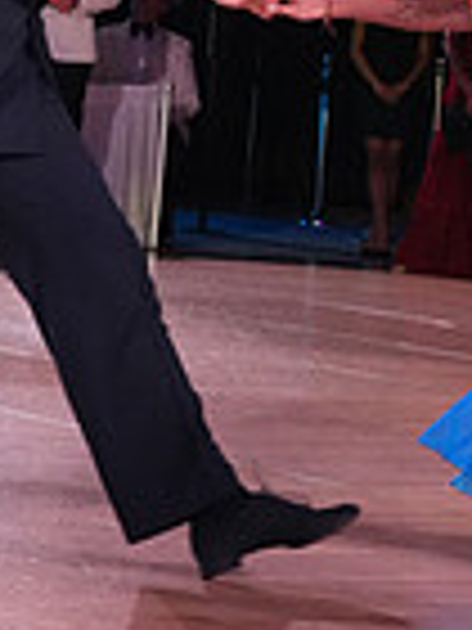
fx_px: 3836
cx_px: 267
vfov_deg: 9.2
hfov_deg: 7.0
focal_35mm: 211
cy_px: -220
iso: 4000
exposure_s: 1/200
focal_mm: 53
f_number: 6.3
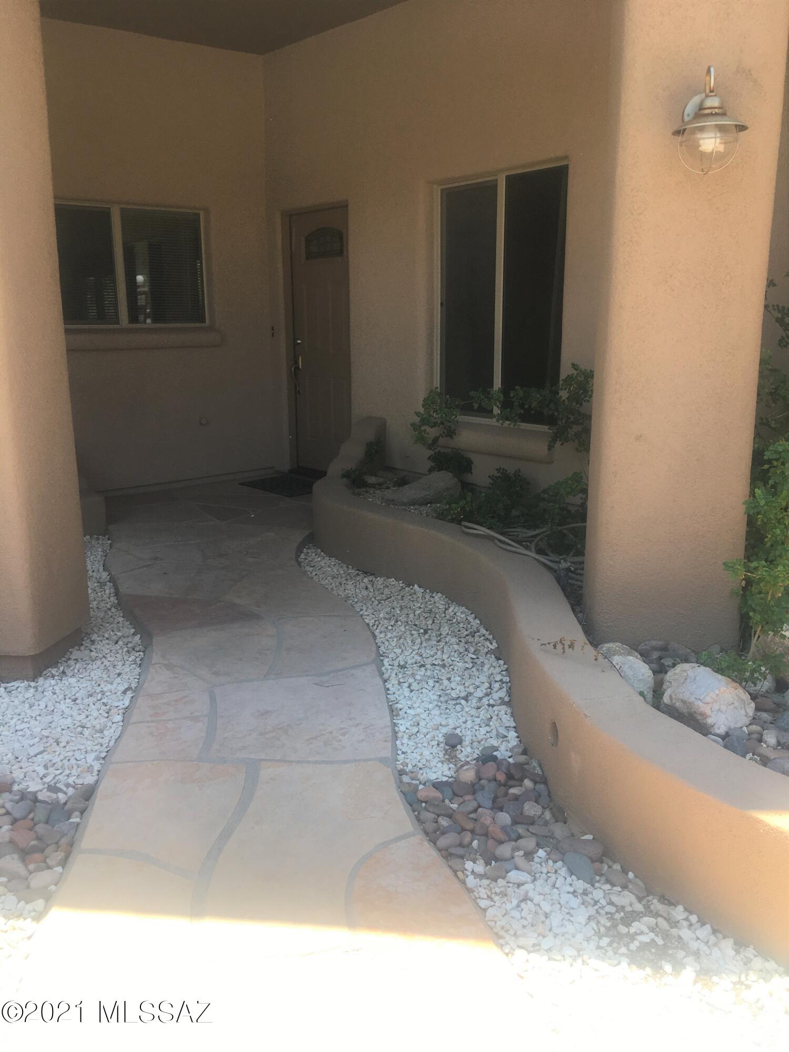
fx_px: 881
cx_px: 394
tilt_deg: -15.1
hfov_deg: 48.2
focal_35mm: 29
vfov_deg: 61.7
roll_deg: -1.0
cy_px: 526
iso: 25
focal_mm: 4.15
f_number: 2.2
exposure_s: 1/409
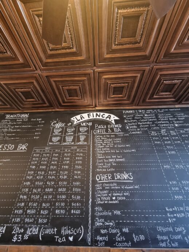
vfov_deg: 106.2
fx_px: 95
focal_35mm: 13
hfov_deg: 89.9
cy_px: 126
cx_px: 94
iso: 800
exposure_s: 1/24
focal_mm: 2.2
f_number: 2.2
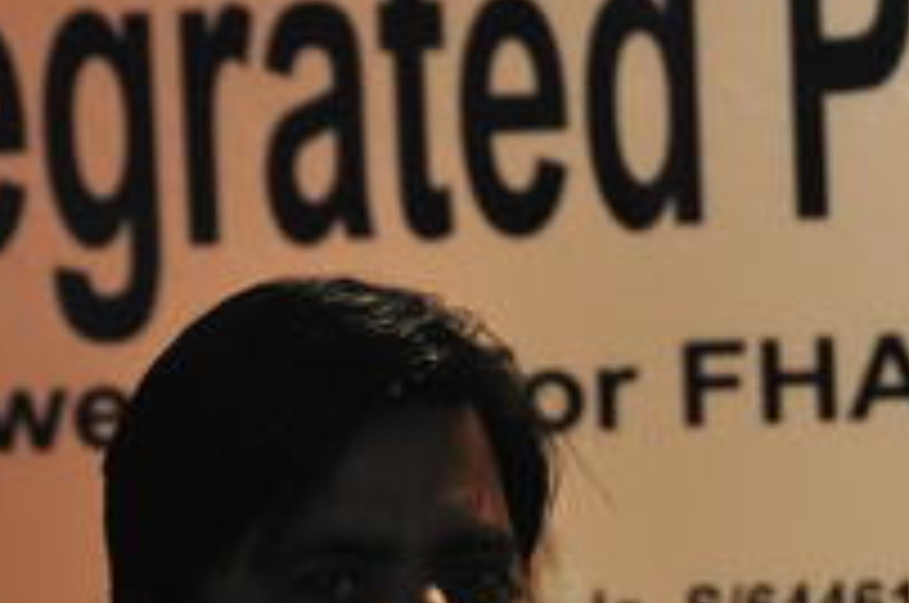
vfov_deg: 4.9
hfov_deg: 7.4
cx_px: 922
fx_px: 6958
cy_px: 695
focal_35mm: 276
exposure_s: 1/60
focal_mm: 62
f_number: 5
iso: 800
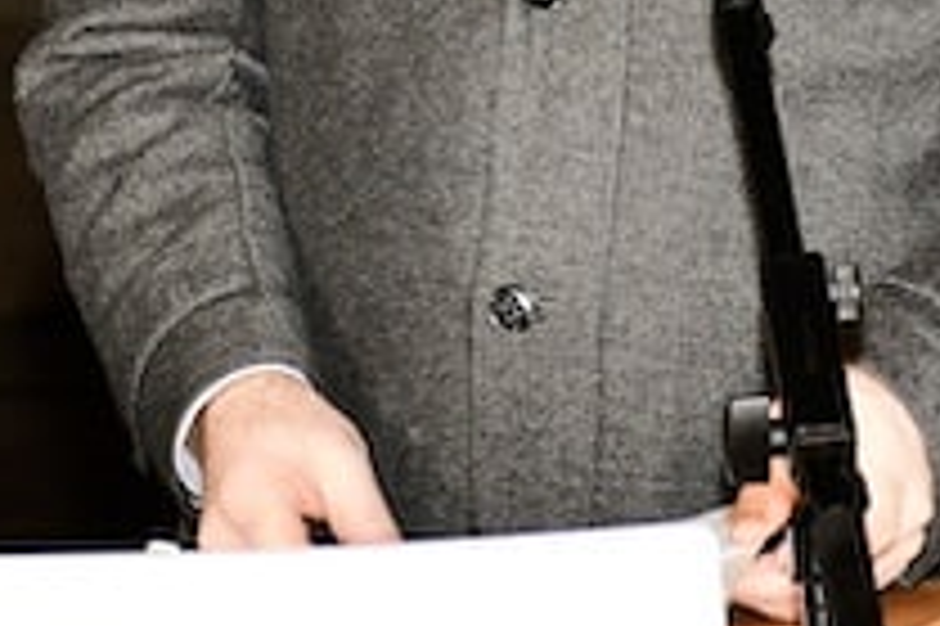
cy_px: -574
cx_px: 697
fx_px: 8949
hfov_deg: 6.0
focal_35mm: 343
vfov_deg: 4.0
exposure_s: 1/60
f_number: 4
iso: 640
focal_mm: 70
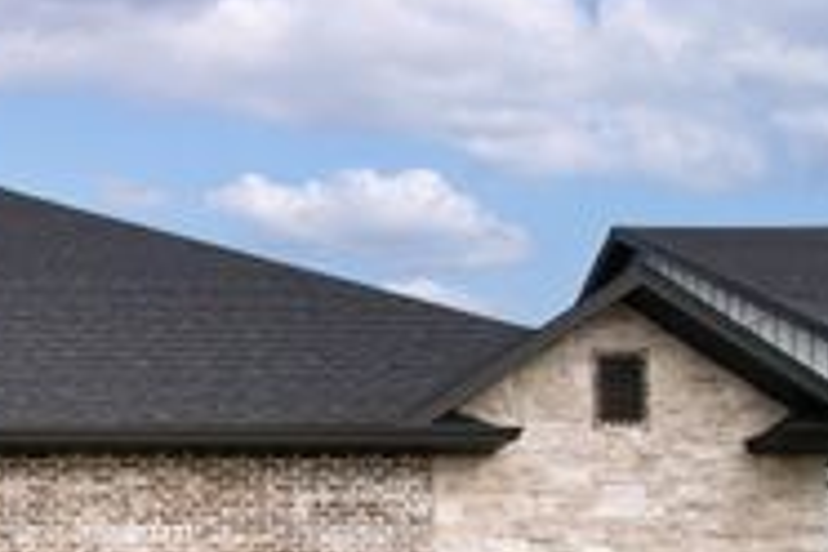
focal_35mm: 59
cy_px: 697
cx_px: -93
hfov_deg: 30.2
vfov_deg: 21.1
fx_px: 1357
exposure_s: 1/1500
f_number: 2.8
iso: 100
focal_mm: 8.38
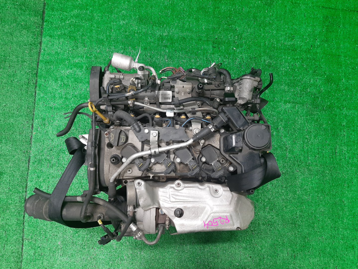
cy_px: 134
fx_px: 269
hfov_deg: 67.3
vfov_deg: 53.1
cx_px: 179
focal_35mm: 26
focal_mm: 3.93
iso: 137
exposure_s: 1/50
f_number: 1.7
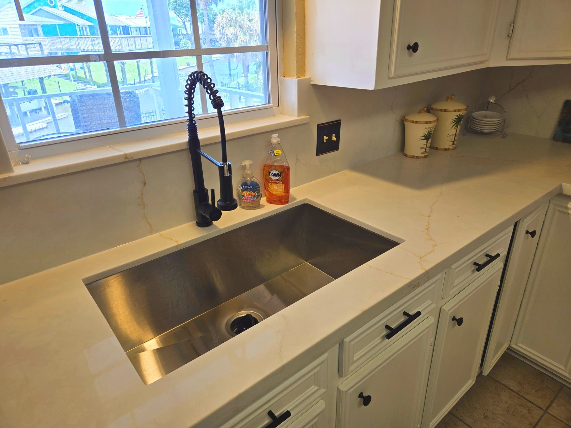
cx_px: 286
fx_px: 379
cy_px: 214
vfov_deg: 58.9
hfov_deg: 73.9
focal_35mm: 23
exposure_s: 1/130
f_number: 1.8
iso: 25
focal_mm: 5.4
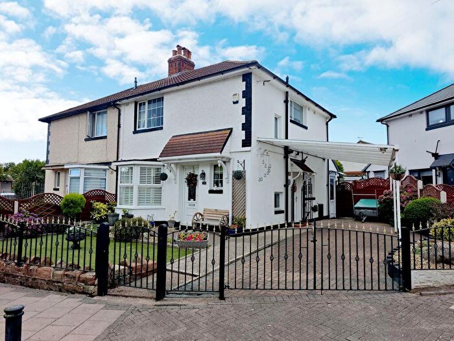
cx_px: 227
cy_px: 170
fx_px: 302
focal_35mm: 23
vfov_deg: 58.9
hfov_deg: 73.9
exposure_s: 1/2683
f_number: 2
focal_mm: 8.72
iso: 50
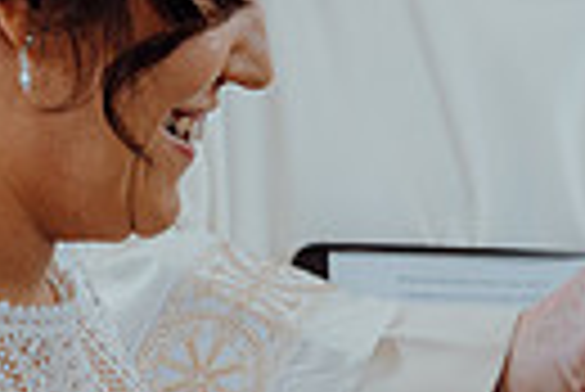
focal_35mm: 295
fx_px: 4799
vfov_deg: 4.7
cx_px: 562
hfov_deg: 7.0
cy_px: 255
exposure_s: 1/200
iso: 500
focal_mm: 66
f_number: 2.8
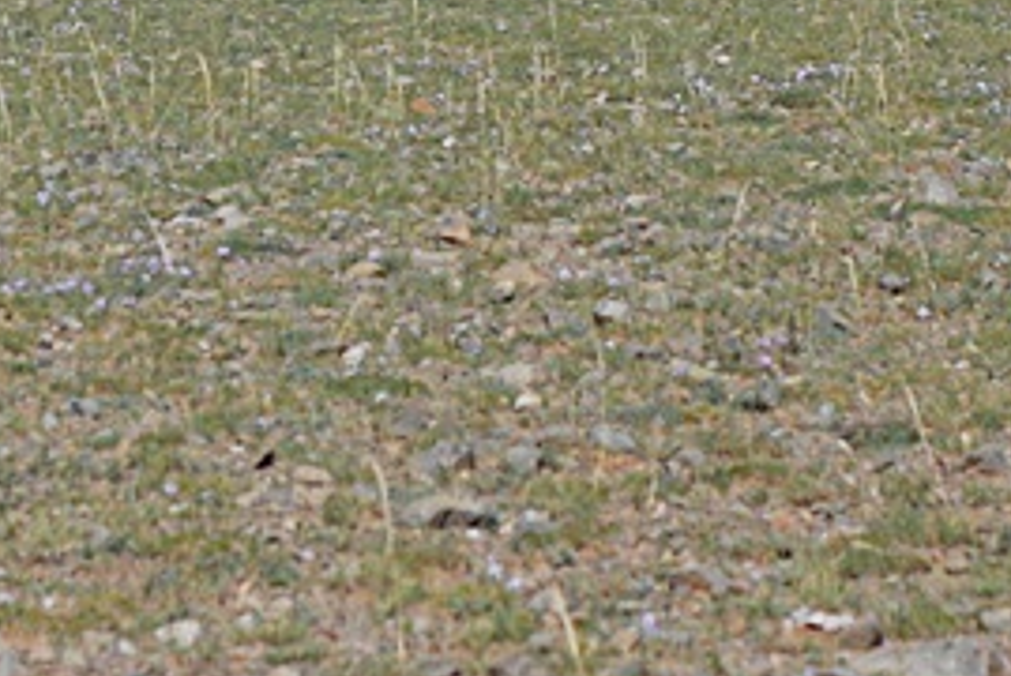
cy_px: -285
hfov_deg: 9.2
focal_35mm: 223
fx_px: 6269
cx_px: 256
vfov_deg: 6.1
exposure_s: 1/4000
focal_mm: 50
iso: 400
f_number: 5.6
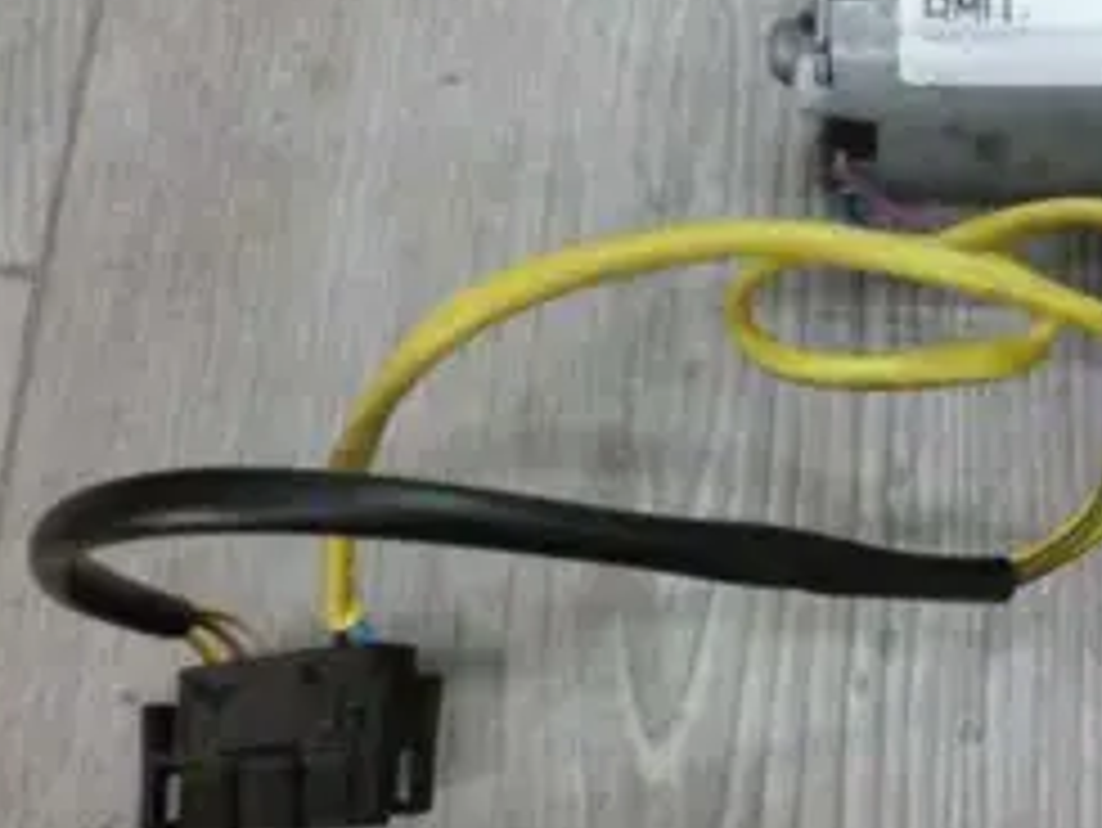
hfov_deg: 37.7
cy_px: 378
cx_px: 994
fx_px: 1497
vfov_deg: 30.9
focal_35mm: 47
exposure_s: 1/60
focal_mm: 4.3
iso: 800
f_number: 2.5
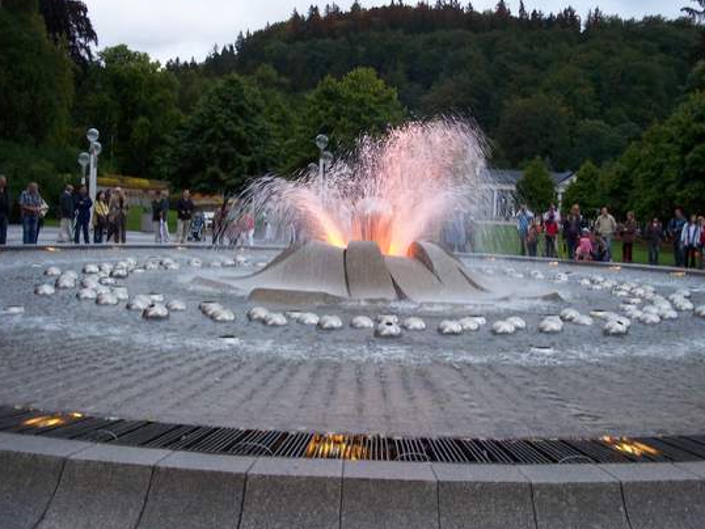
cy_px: 262
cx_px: 370
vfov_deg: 32.9
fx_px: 897
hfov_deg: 42.9
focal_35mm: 44
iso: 200
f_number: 2.8
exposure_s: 1/25
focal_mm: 7.8
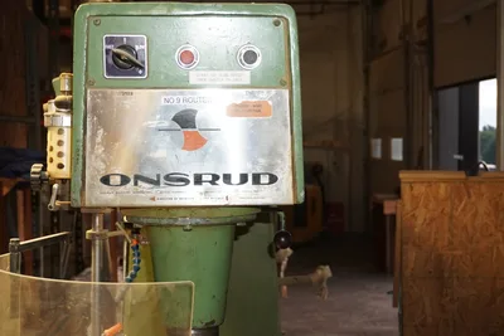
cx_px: 252
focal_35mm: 56
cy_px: 168
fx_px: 777
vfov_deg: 24.4
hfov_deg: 35.9
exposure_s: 1/60
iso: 2500
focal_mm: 37
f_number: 5.6
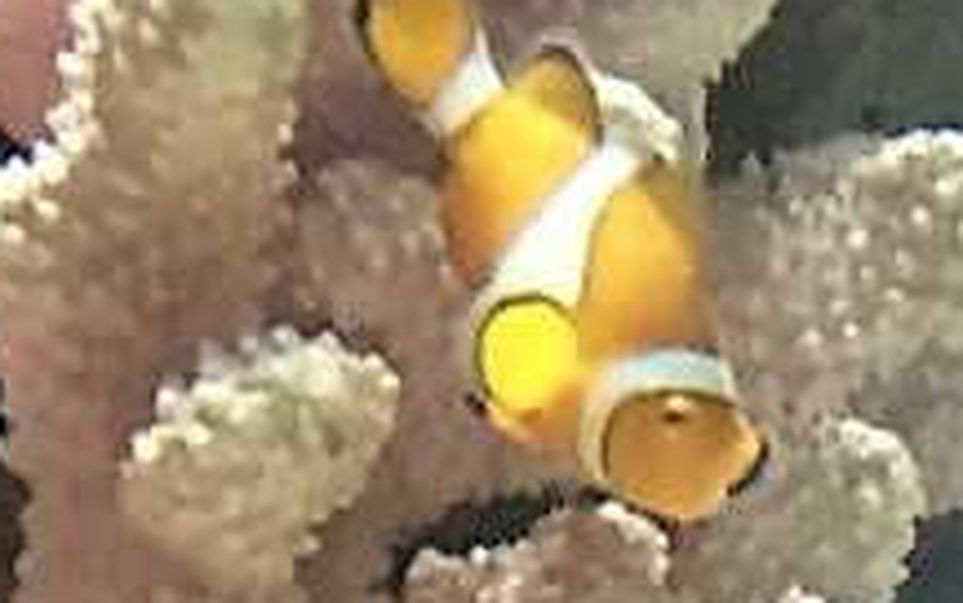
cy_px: 1330
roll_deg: -0.3
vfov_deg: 8.4
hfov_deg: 14.1
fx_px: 3808
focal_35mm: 145
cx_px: 1074
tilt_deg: +12.9
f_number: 2.2
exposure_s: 1/17
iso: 1250
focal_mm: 4.15
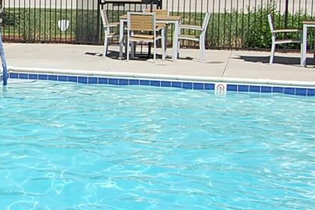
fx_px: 873
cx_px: -159
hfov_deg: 18.2
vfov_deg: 13.7
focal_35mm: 100
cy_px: 48
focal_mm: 19
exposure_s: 1/400
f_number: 10
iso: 200
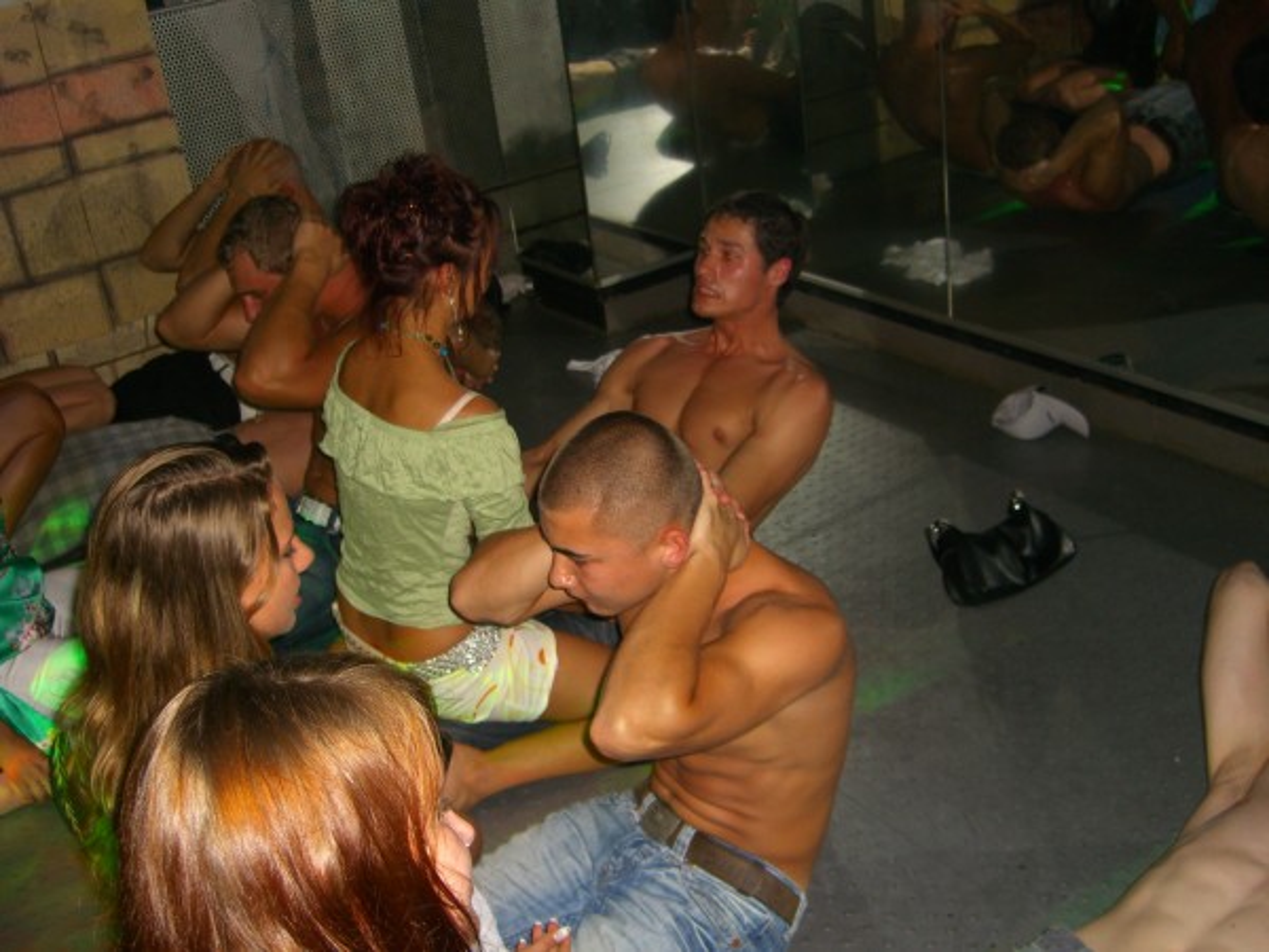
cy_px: 476
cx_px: 634
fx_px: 1393
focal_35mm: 38
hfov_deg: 49.0
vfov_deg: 37.7
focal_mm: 7.9
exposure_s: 1/60
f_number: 2.8
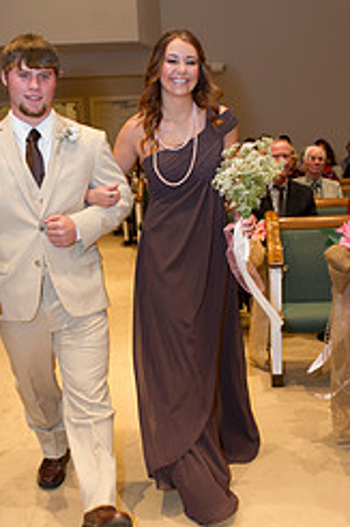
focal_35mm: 44
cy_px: 303
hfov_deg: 30.5
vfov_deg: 44.4
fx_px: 643
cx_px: 169
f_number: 4
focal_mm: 24
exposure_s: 1/80
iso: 1250
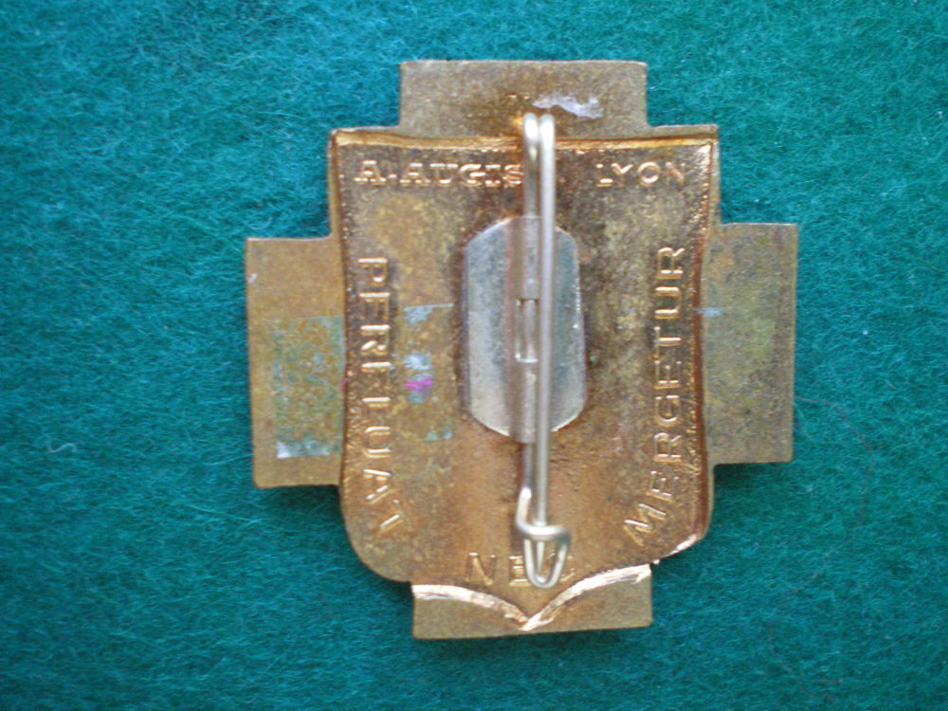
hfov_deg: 49.0
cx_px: 474
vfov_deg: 37.7
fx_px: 1041
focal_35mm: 38
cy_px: 356
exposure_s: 1/25
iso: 400
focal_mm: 6.3
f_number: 3.1
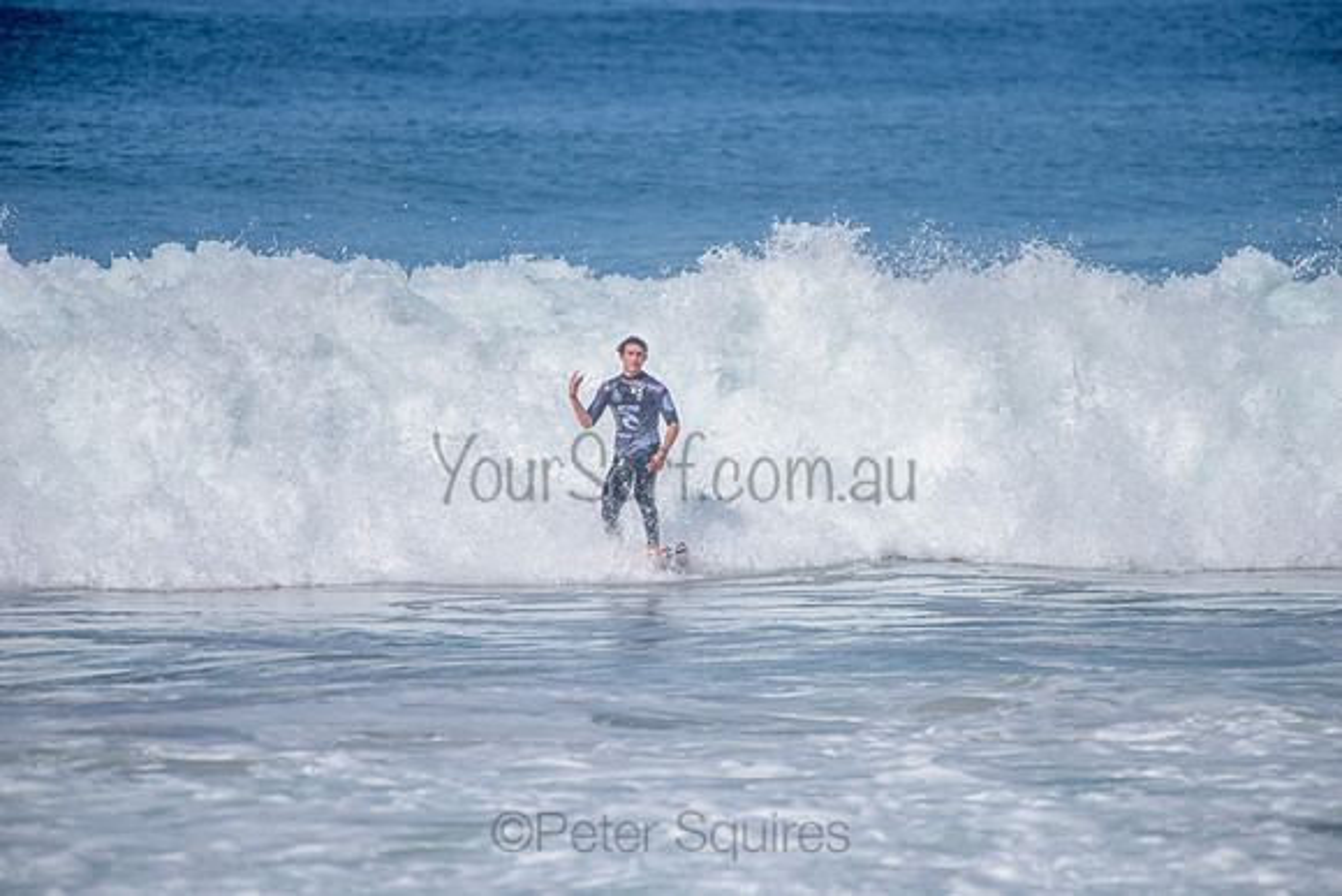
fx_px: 18642
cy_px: 448
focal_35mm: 500
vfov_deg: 2.8
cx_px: 671
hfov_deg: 4.1
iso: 160
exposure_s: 1/2000
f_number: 5.6
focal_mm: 500
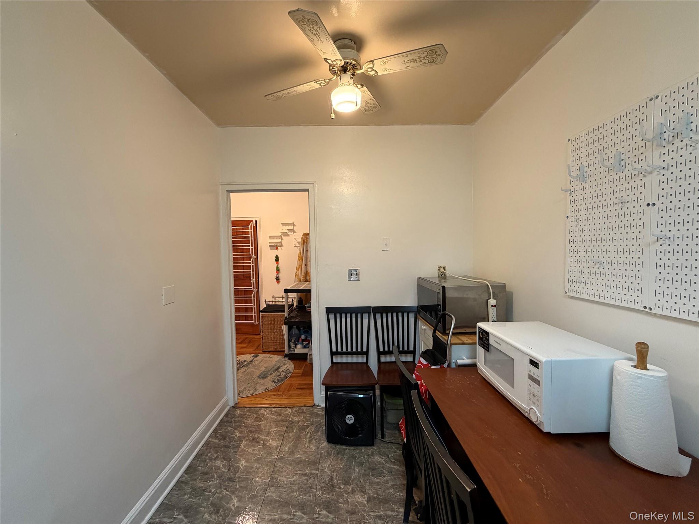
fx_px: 283
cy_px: 262
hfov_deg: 102.1
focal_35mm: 14
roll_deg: +0.9
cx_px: 350
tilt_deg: -1.3
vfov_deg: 85.7
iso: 400
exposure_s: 1/60
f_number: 2.2
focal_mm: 2.22
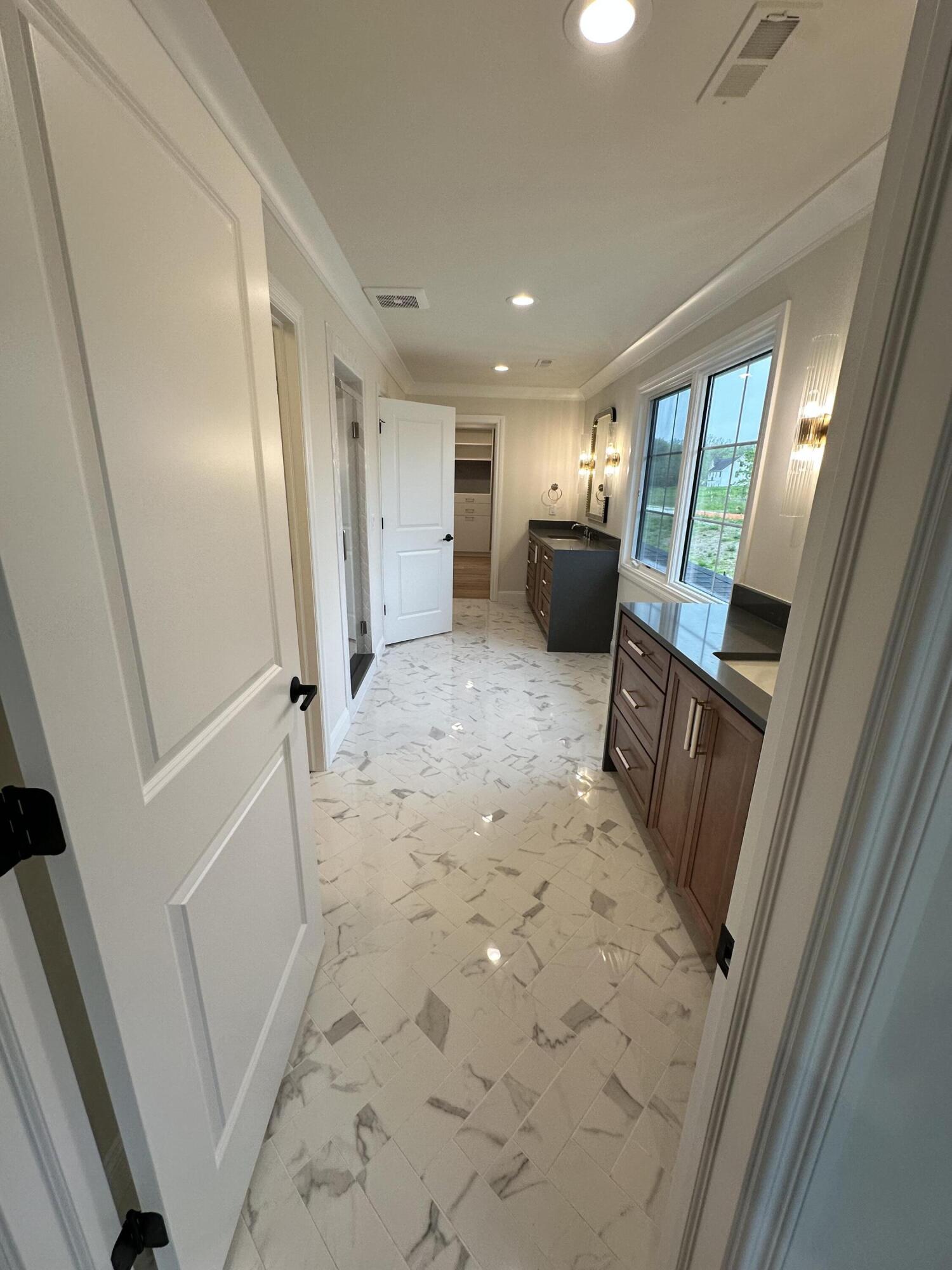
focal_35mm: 14
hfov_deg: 85.7
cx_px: 476
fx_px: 513
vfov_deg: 102.1
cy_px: 635
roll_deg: -2.2
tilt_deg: -17.2
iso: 100
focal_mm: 2.22
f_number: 2.2
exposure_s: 1/120
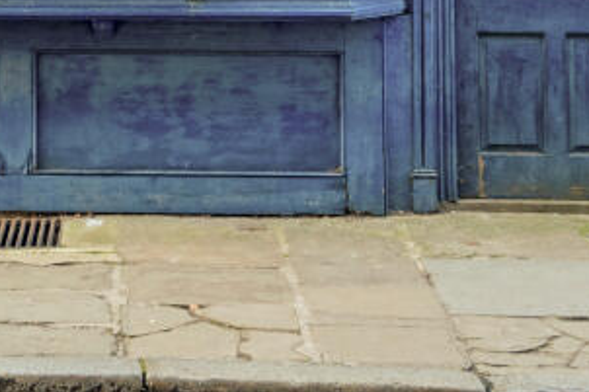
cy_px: -153
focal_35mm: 112
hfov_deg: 17.9
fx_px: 1831
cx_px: 39
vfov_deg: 11.8
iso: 1000
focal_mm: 33
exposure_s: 1/50
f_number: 11
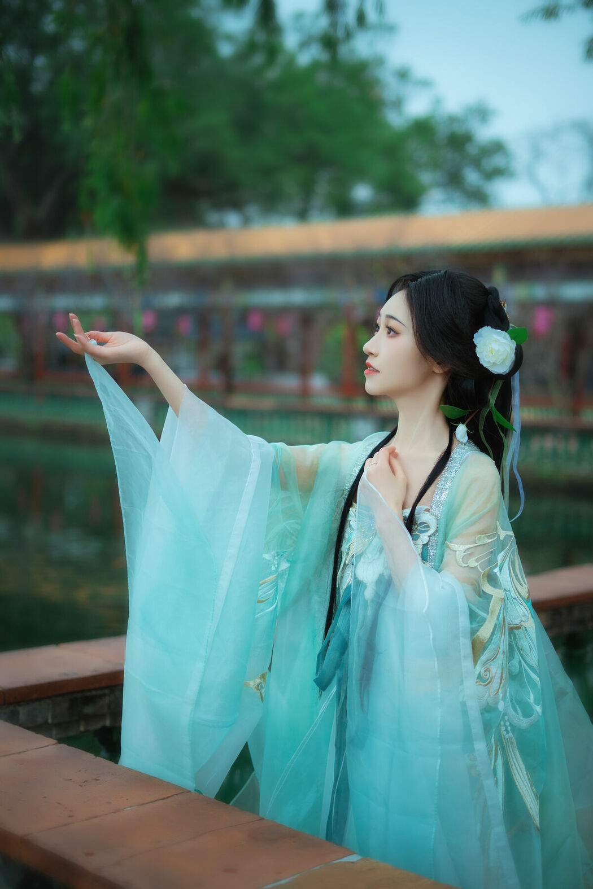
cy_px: 444
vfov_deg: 39.6
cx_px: 296
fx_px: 1235
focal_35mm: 50
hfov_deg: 27.0
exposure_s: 1/320
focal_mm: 50
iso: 500
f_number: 1.8
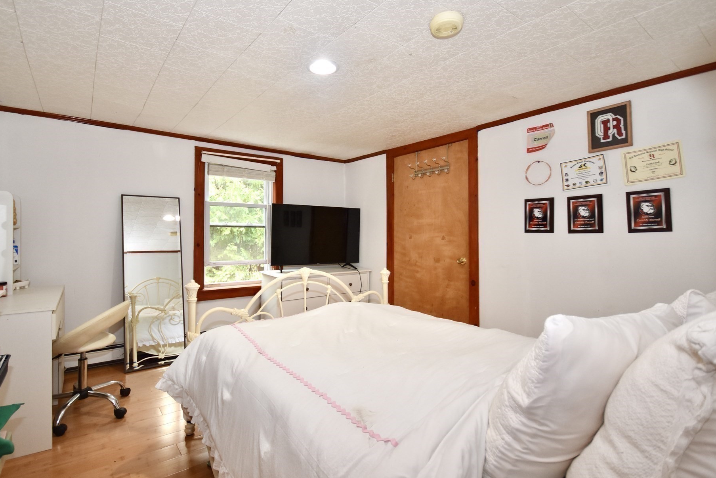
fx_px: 338
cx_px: 332
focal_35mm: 17
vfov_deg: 70.5
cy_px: 230
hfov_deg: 93.1
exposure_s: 1/60
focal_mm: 10
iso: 560
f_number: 4
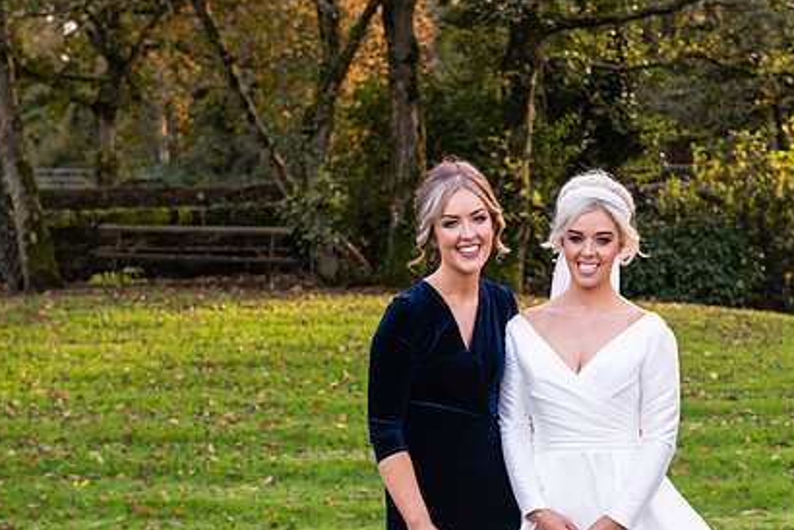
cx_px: 538
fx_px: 2185
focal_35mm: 99
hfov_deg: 20.5
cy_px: 324
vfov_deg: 13.8
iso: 500
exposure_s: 1/160
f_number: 6.3
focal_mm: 70
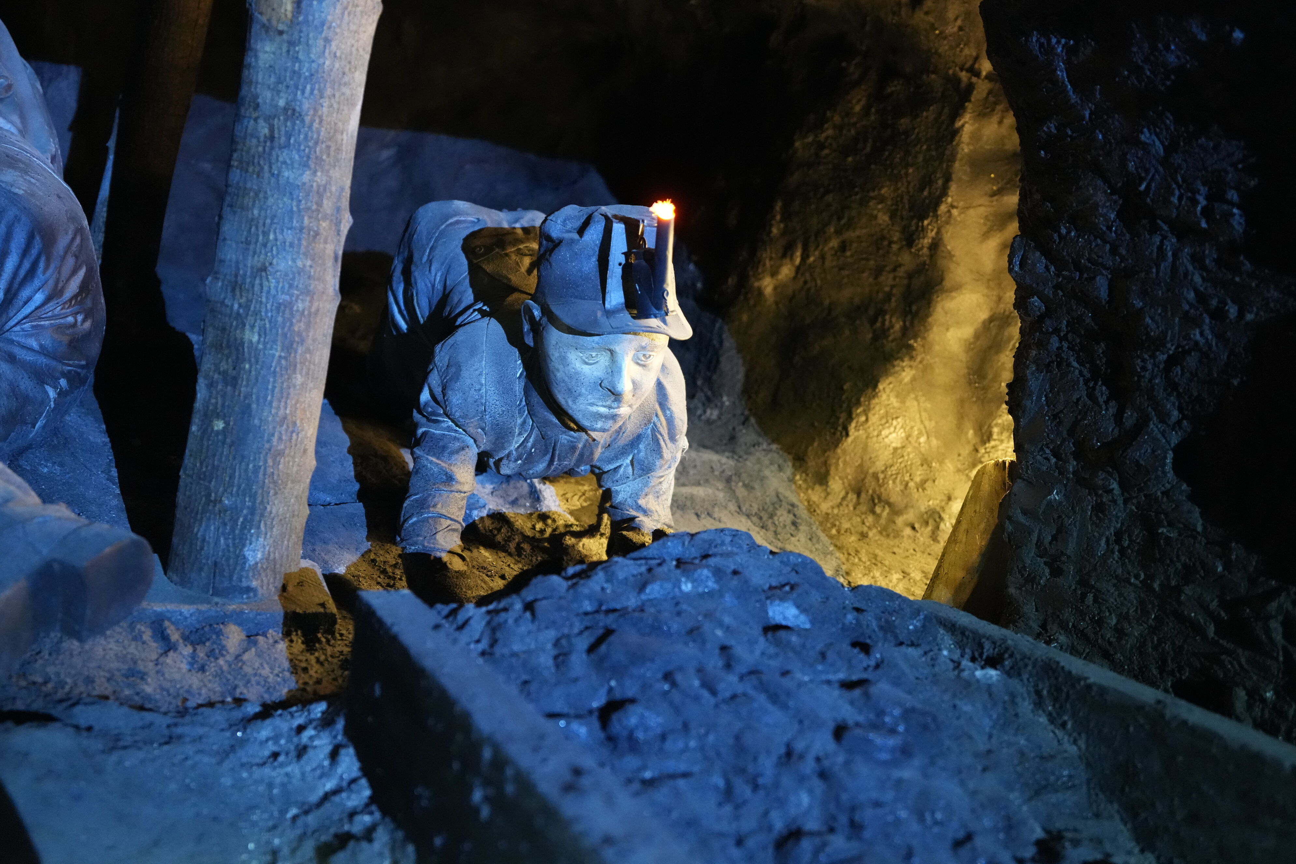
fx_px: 1368
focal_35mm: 38
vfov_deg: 35.1
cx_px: 646
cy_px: 424
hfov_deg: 50.7
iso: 8000
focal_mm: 35
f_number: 2.8
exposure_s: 1/40
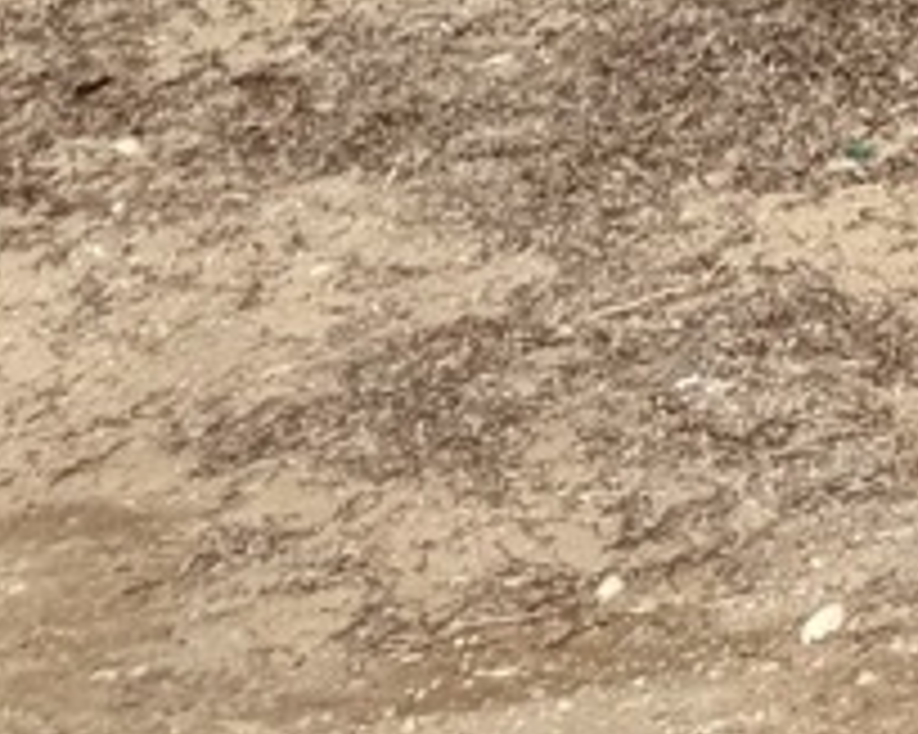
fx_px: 3992
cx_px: 2290
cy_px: -1391
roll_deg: -1.8
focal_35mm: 147
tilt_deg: +0.5
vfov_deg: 8.8
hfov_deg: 10.9
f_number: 1.78
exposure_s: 1/8130
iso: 80
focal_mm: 6.76
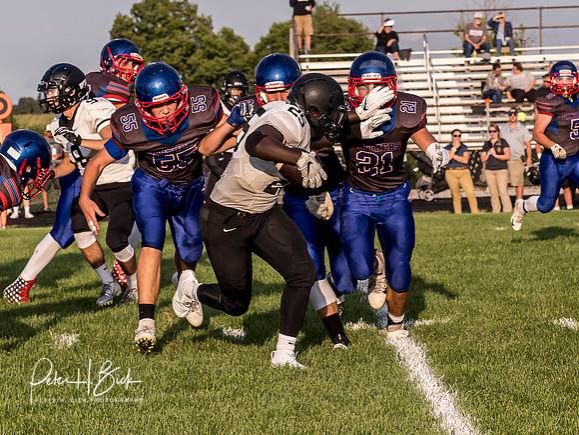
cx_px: 236
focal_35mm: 196
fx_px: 3270
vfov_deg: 7.6
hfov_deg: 10.1
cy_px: 219
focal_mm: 50
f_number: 4.5
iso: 500
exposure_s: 1/2000
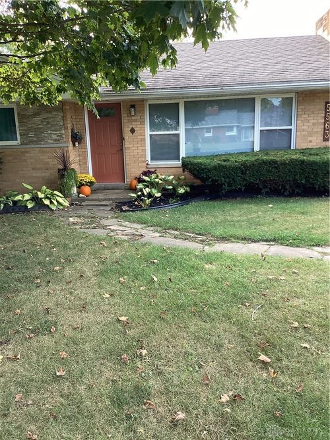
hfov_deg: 45.4
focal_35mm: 31
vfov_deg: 58.4
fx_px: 394
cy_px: 220
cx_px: 165
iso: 64
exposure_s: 1/120
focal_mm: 3.3
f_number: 2.4
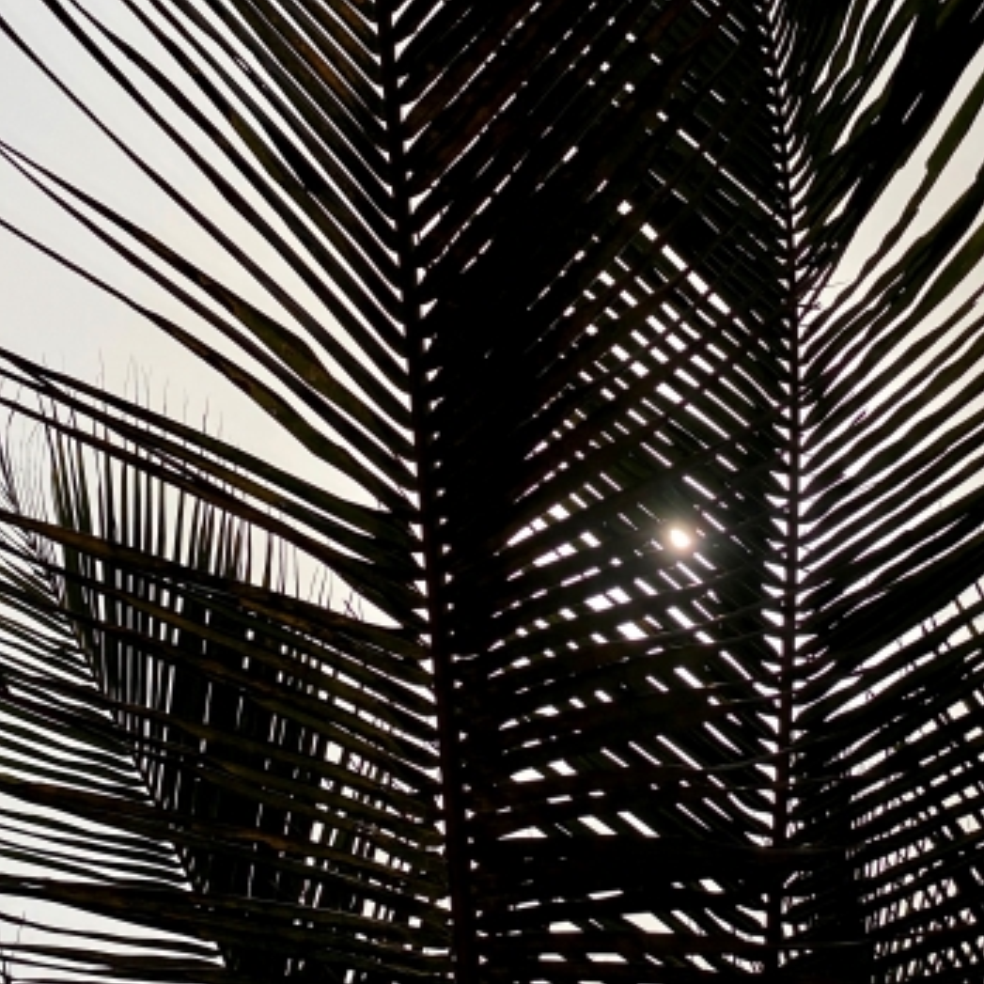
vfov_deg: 21.7
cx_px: 491
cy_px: 226
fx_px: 2541
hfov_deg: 21.9
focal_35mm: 79
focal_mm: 6
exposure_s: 1/9524
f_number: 2
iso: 25
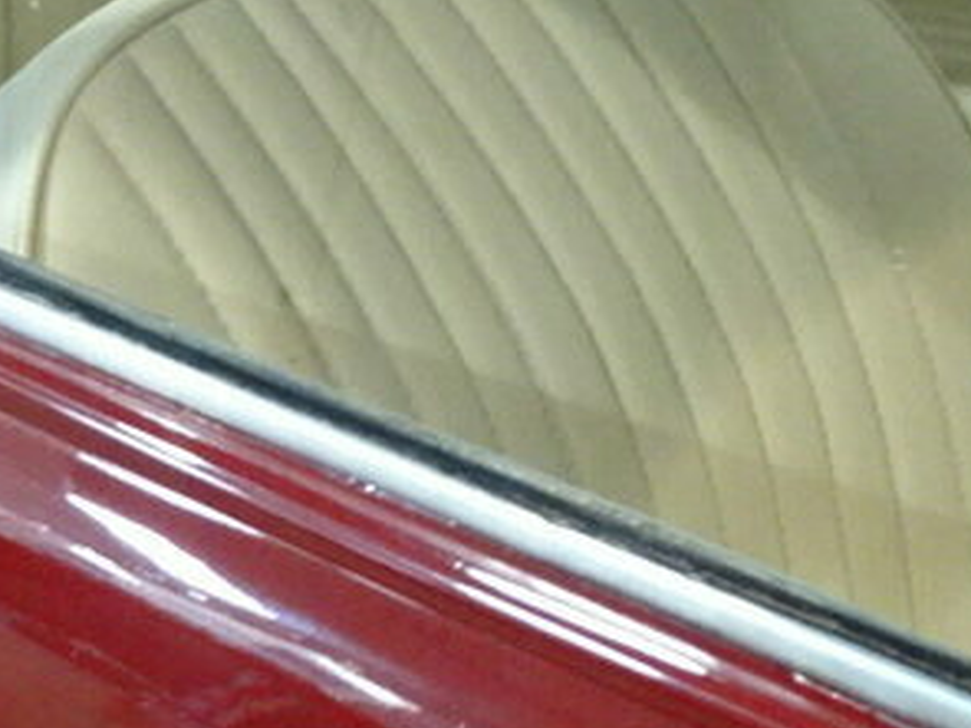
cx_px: 517
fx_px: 3421
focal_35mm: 122
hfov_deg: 16.2
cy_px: -56
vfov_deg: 12.0
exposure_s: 1/13
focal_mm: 5.09
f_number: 4
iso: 800
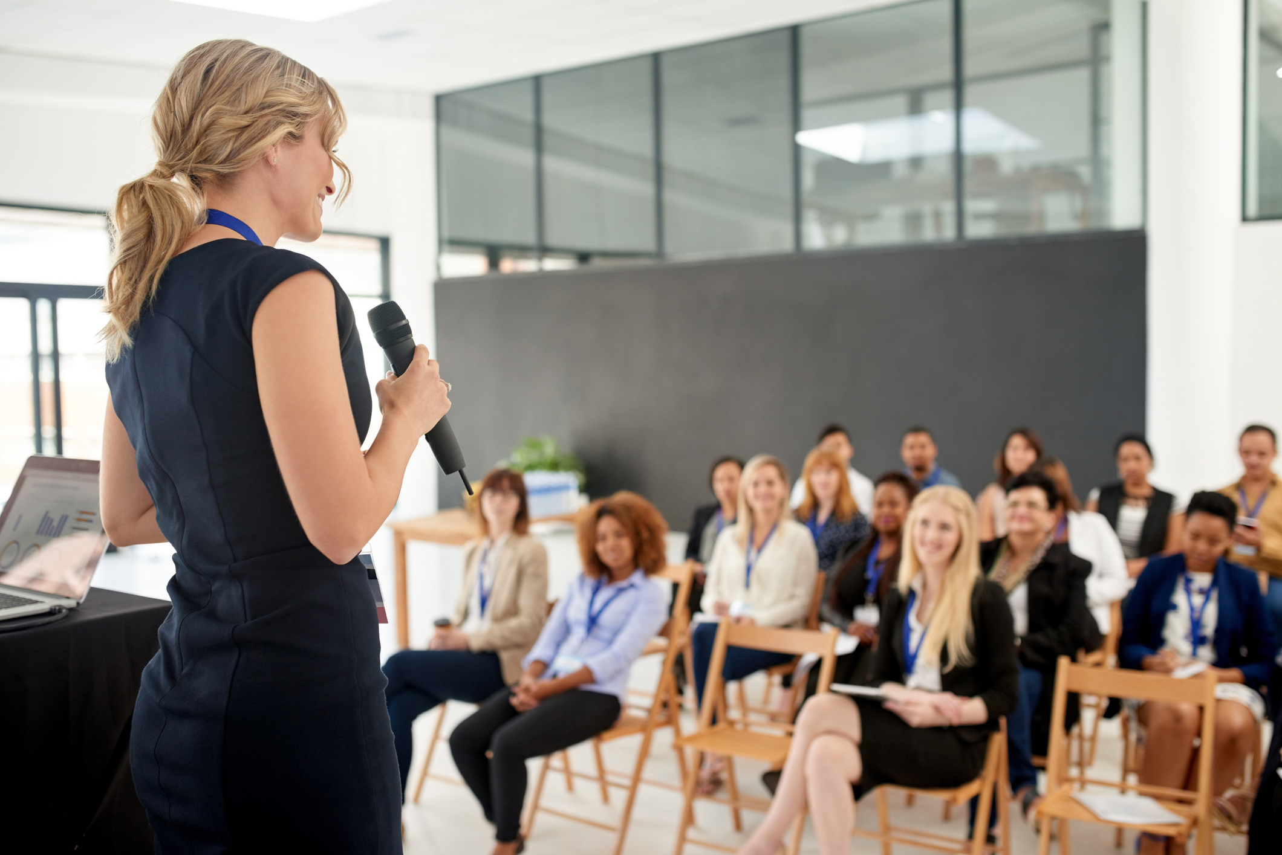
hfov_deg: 54.4
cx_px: 641
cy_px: 428
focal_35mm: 35
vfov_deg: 37.9
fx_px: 1247
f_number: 2.8
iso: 250
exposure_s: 1/200
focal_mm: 35
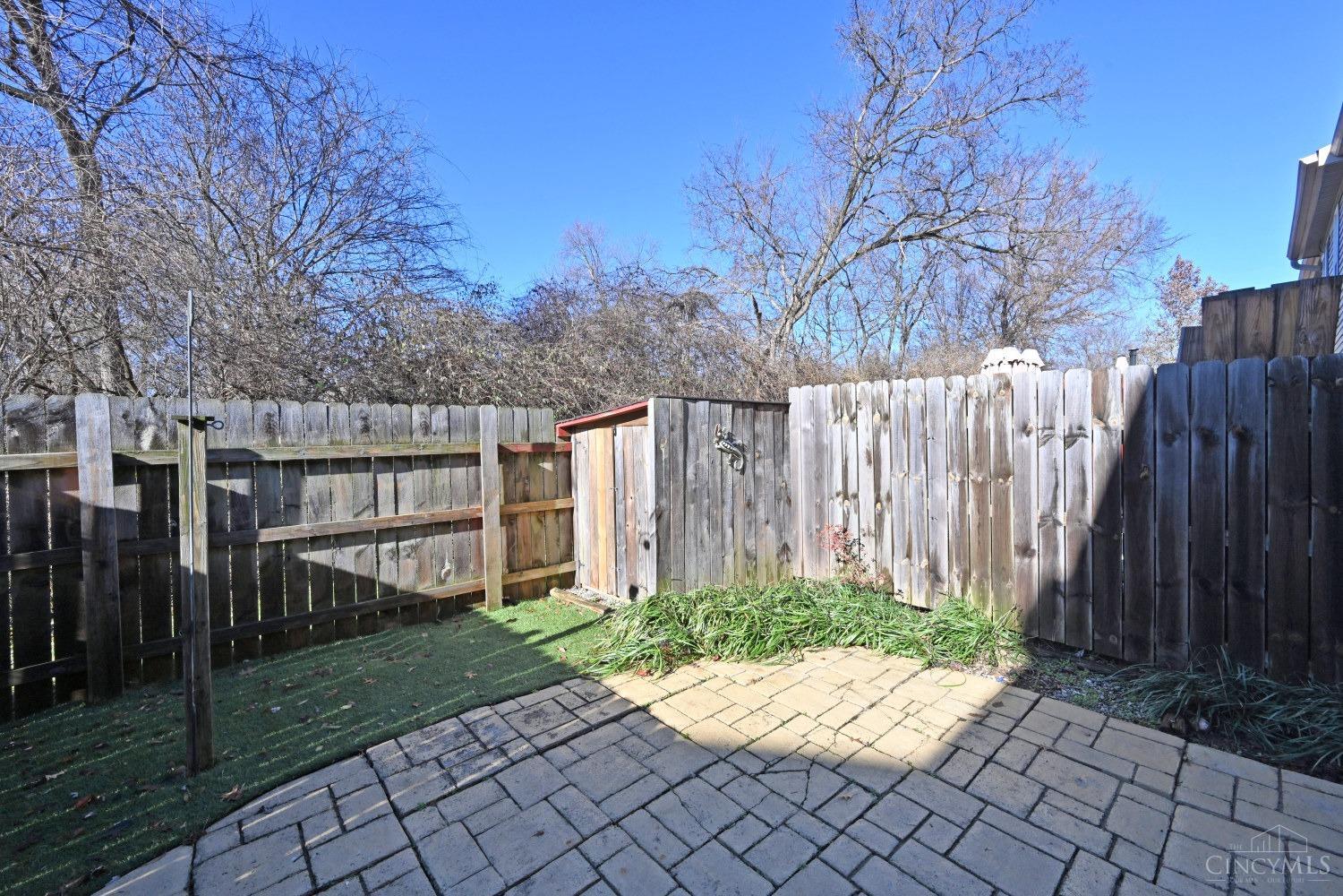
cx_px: 672
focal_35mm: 14
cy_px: 448
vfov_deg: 81.2
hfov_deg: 104.3
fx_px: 522
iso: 400
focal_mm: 14
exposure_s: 1/200
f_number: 13
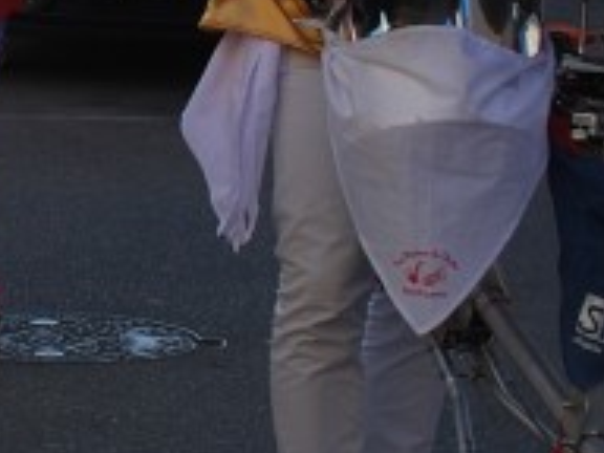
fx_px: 4205
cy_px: -275
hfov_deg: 8.0
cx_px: -374
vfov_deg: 6.1
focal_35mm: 241
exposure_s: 1/160
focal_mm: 32
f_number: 6.3
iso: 100
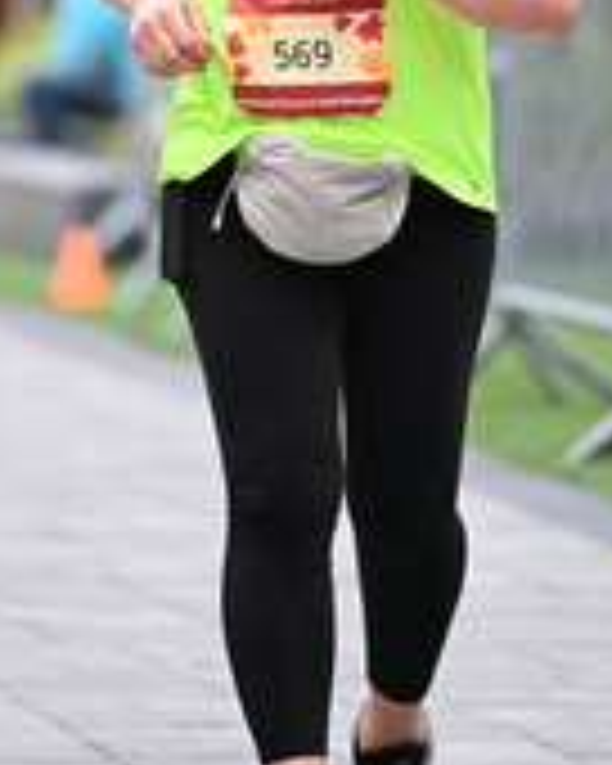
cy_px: -212
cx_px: 344
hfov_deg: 2.6
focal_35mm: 606
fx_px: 13720
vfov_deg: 3.2
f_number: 2.8
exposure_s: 1/1600
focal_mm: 200
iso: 640
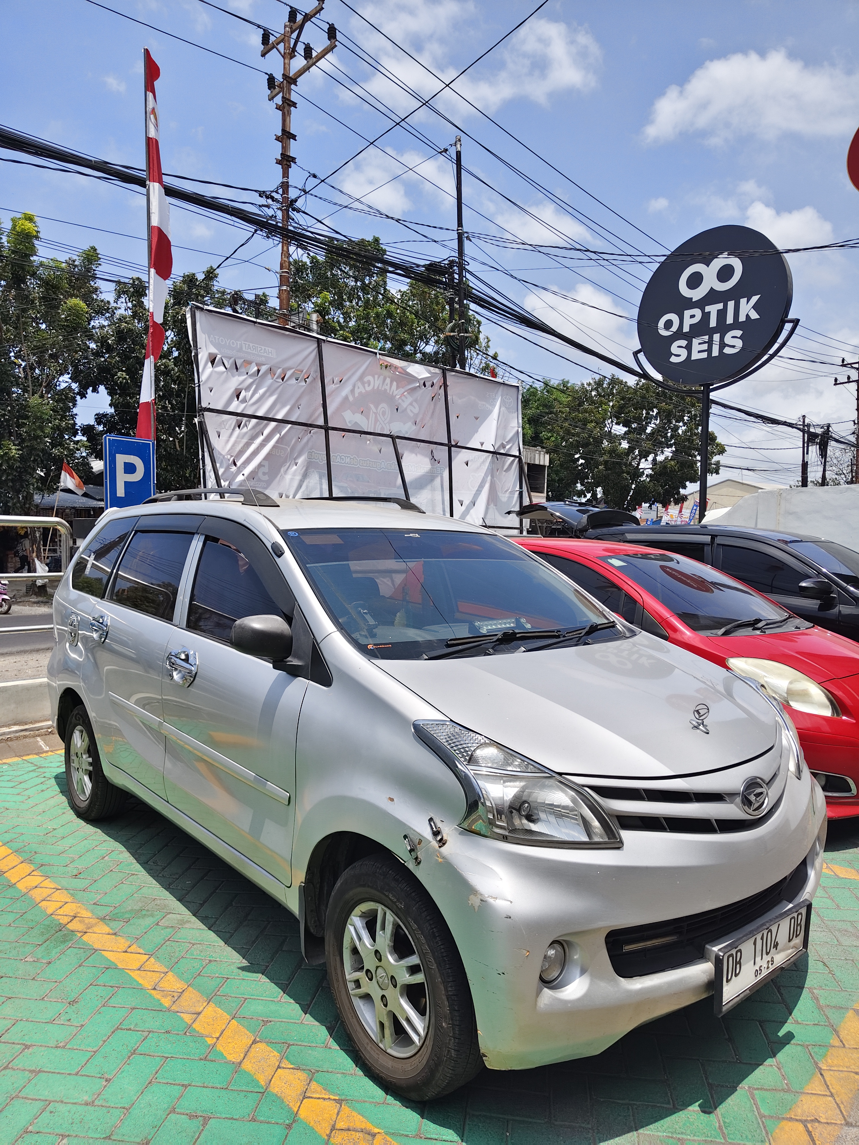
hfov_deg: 58.9
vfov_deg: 73.9
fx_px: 761
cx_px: 430
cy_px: 572
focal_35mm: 23
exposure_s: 1/2619
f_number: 1.88
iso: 50
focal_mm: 5.56
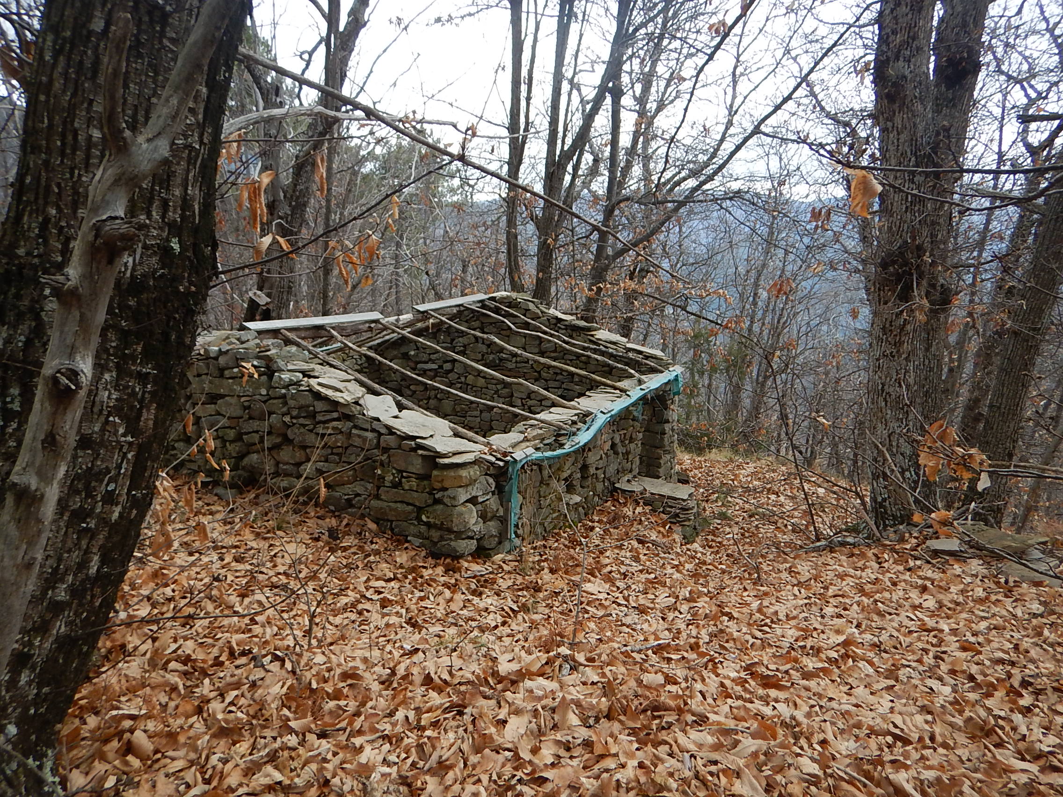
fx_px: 737
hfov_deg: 71.6
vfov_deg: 56.8
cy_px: 398
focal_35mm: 24
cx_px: 532
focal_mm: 4.3
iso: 125
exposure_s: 1/80
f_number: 2.8
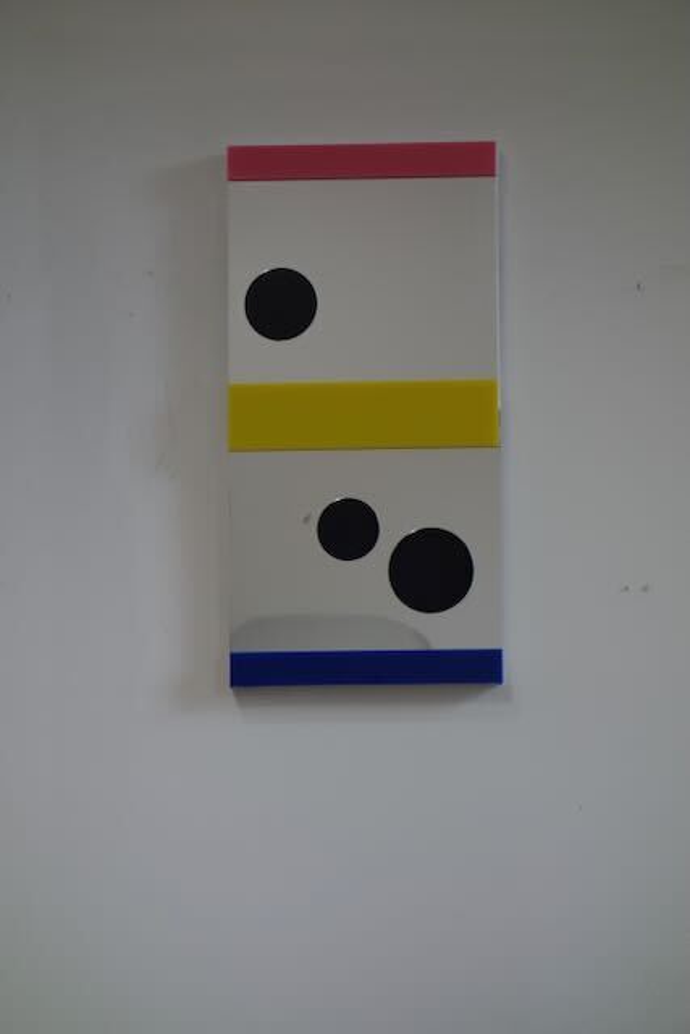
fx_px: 2873
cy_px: 517
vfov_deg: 20.4
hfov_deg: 13.7
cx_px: 345
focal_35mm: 100
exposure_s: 1/100
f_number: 4.9
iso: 500
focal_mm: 37.1
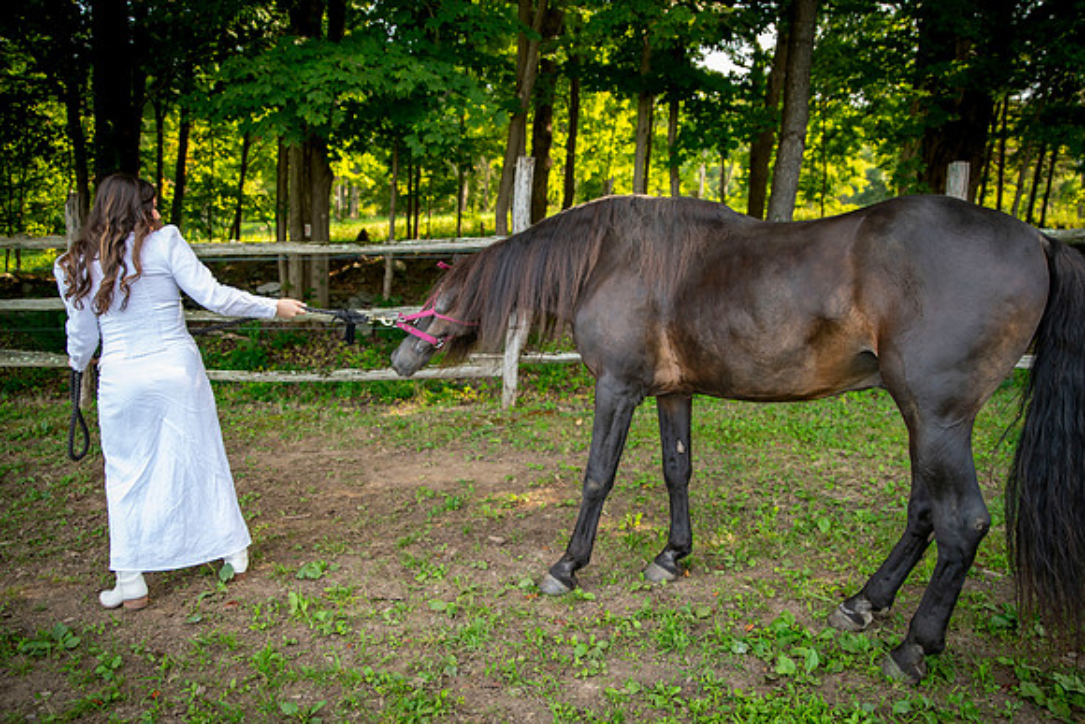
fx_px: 768
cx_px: 540
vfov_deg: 50.5
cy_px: 366
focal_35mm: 25
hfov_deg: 70.5
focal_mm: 24
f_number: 2.8
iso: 400
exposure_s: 1/400
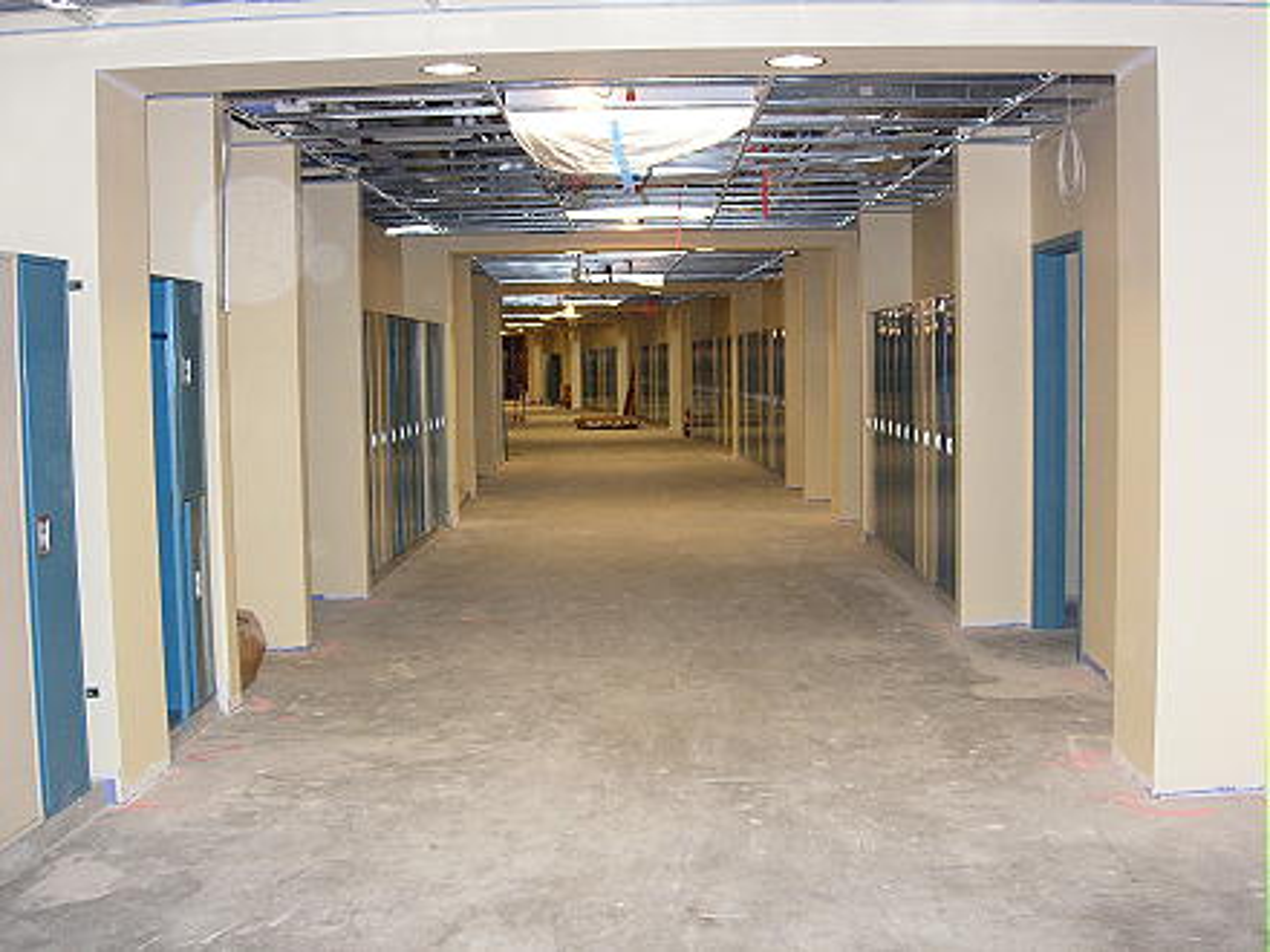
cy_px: 476
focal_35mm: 41
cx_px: 635
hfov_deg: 45.8
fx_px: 1504
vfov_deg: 35.1
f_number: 2.9
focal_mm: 8.5
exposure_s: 1/80.6
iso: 200
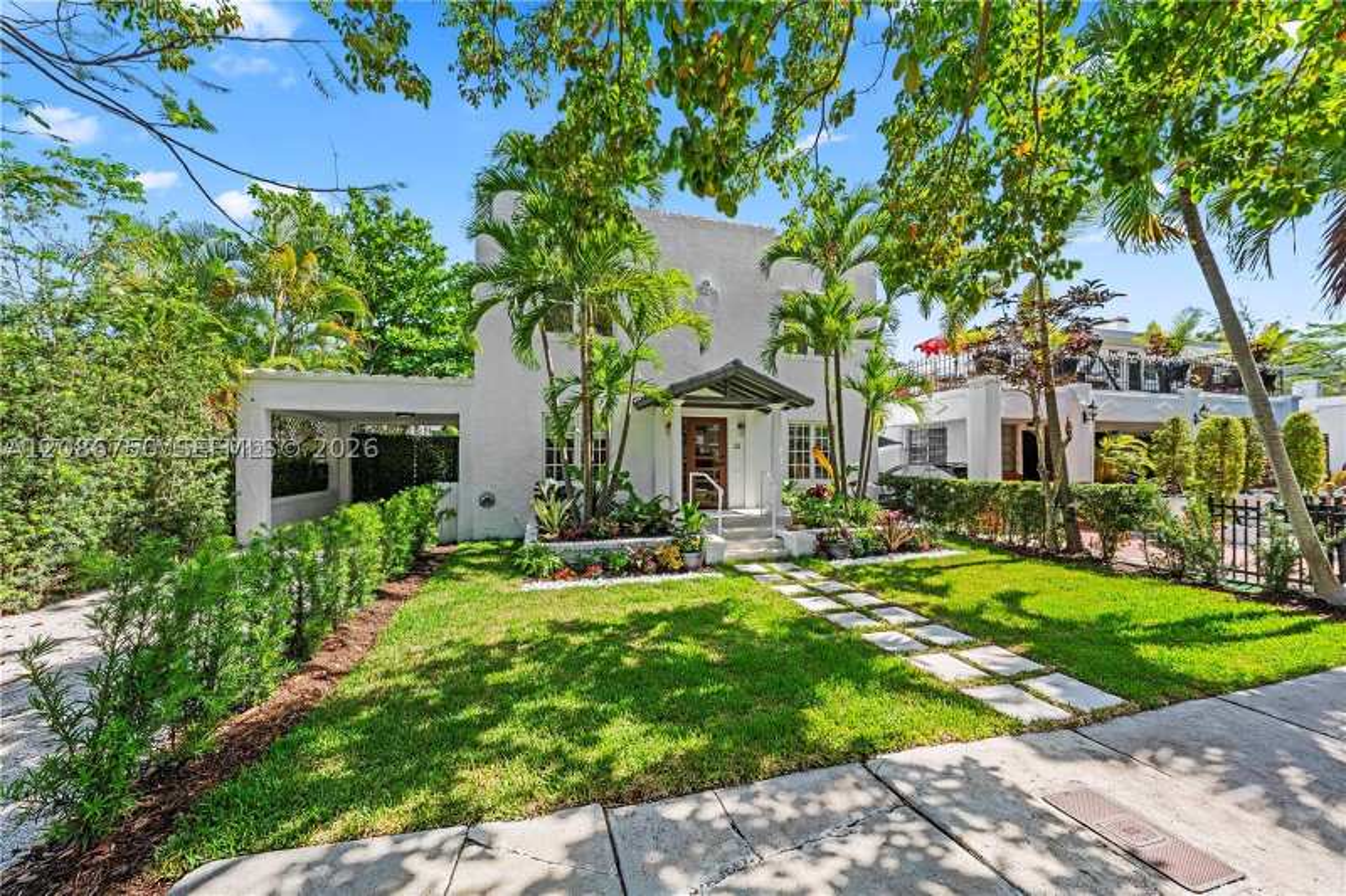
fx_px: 449
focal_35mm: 12
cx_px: 673
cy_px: 448
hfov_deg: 112.6
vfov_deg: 90.0
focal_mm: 12
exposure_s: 1/250
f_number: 7.1
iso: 200
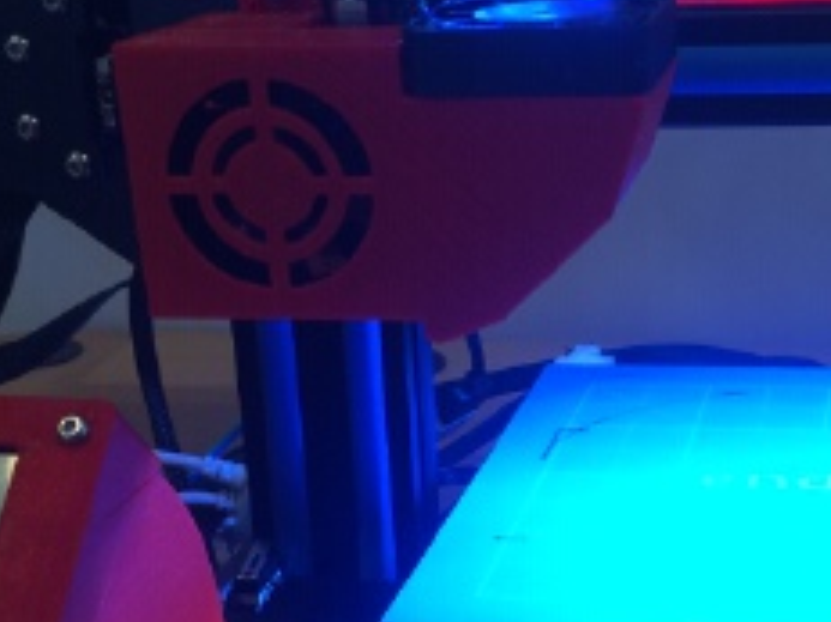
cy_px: 403
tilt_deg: -20.1
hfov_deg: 28.5
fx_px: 1608
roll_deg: +1.3
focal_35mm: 67
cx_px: 642
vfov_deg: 21.8
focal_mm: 4.15
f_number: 2.2
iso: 80
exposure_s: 1/30
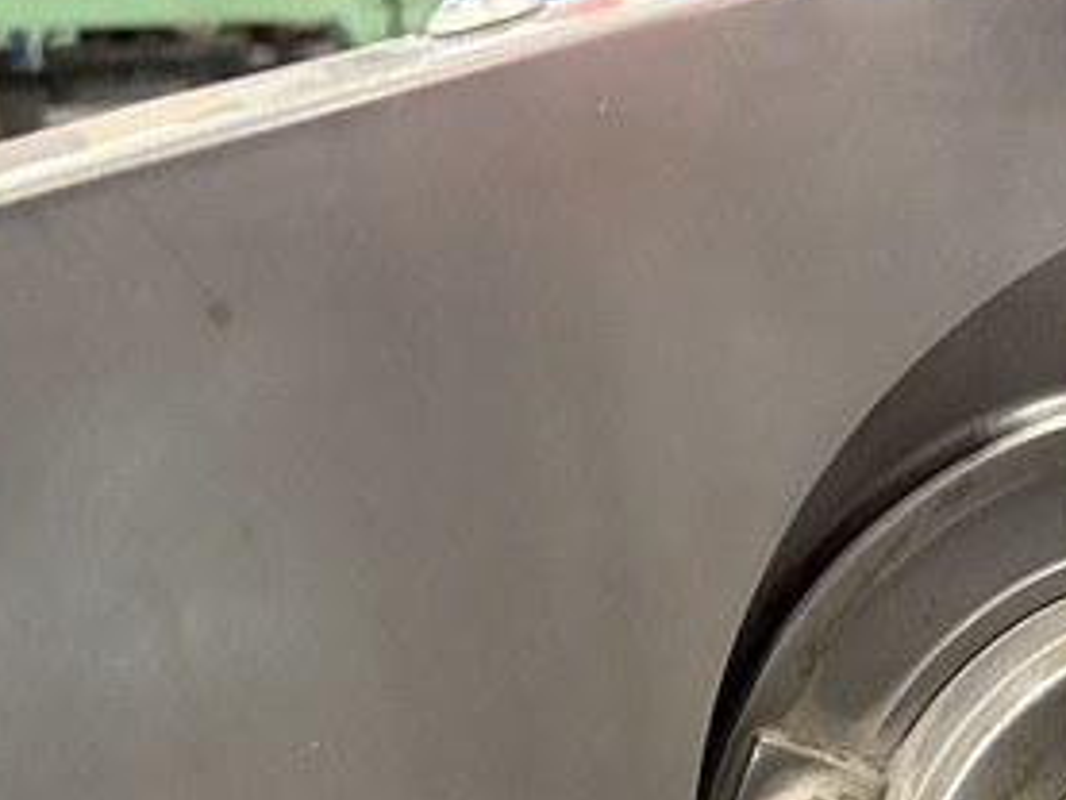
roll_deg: +0.9
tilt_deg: -26.5
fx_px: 1849
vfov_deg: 23.1
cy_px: 865
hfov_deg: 30.0
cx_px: 1058
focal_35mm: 60
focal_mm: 5.96
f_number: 1.6
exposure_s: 1/40
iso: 500
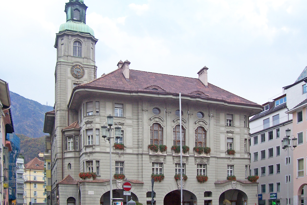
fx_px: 307
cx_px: 156
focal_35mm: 36
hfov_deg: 53.1
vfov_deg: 36.8
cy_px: 114
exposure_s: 1/350
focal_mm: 5.6
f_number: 2.7
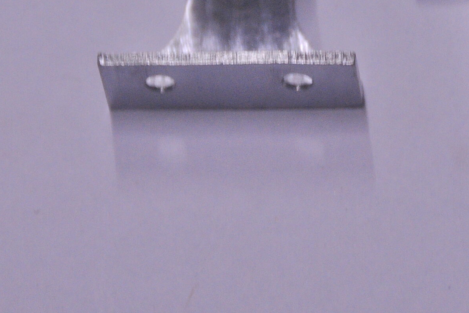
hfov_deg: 3.8
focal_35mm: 549
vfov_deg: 2.5
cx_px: 314
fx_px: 7152
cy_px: -15
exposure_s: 1/80
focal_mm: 170
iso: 1250
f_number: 5.6
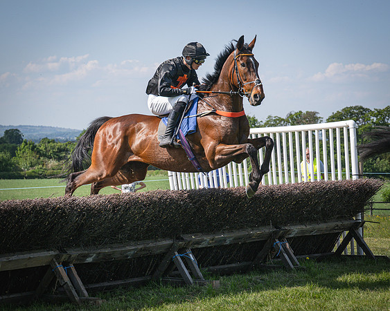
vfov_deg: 13.4
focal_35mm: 115
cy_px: 169
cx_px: 197
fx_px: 1325
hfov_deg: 16.7
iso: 400
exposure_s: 1/3200
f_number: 4
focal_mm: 70
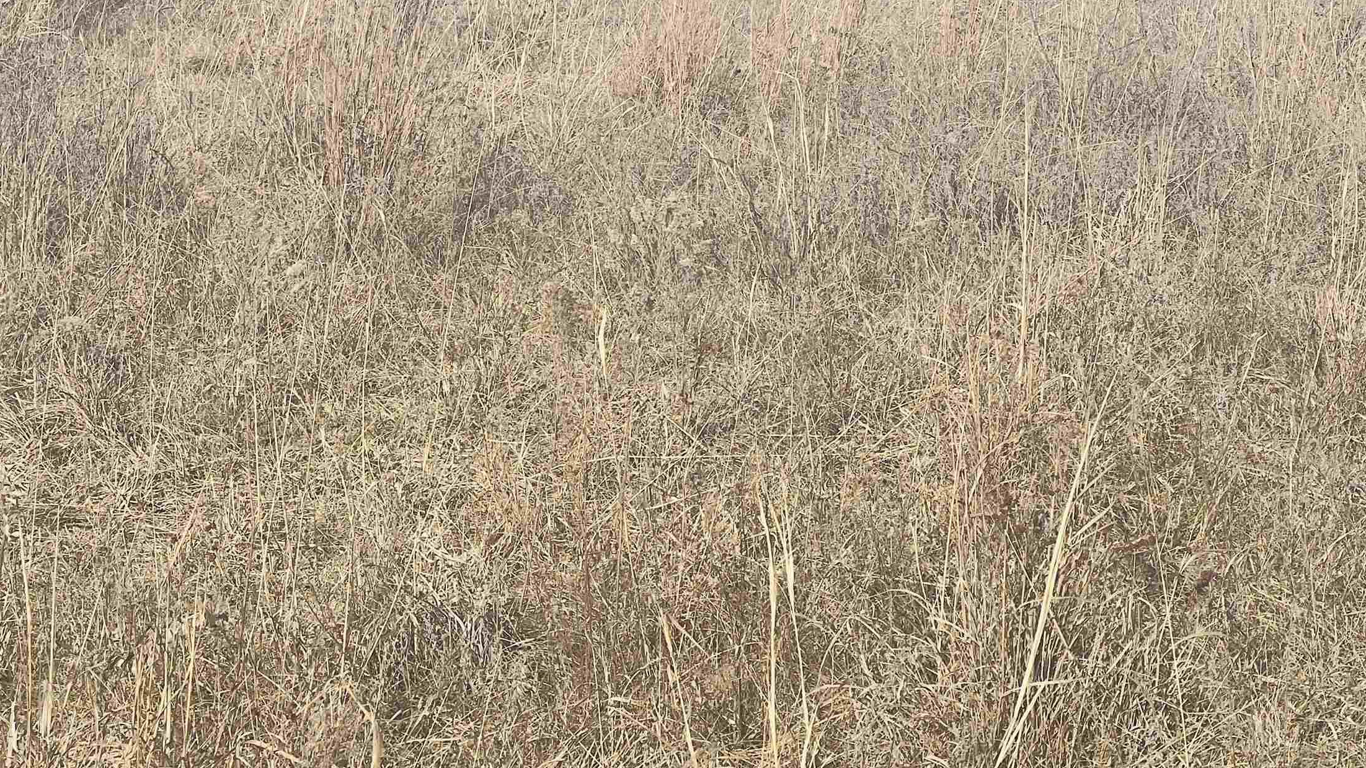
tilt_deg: -6.4
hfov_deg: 18.3
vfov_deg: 10.3
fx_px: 4238
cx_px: 602
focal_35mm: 117
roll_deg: -1.5
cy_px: 235
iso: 32
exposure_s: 1/943
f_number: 2.8
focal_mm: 9
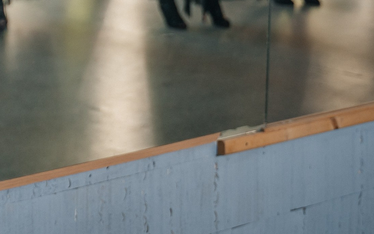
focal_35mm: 156
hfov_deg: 13.0
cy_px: -169
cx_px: -114
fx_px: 1591
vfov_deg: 8.2
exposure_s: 1/125
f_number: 2.8
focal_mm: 45
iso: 640
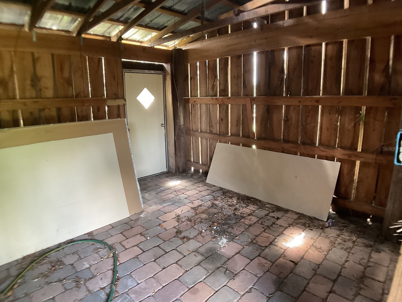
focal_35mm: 30
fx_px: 348
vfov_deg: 46.8
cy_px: 148
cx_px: 199
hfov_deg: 60.0
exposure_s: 1/60
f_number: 1.8
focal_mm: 3
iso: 250
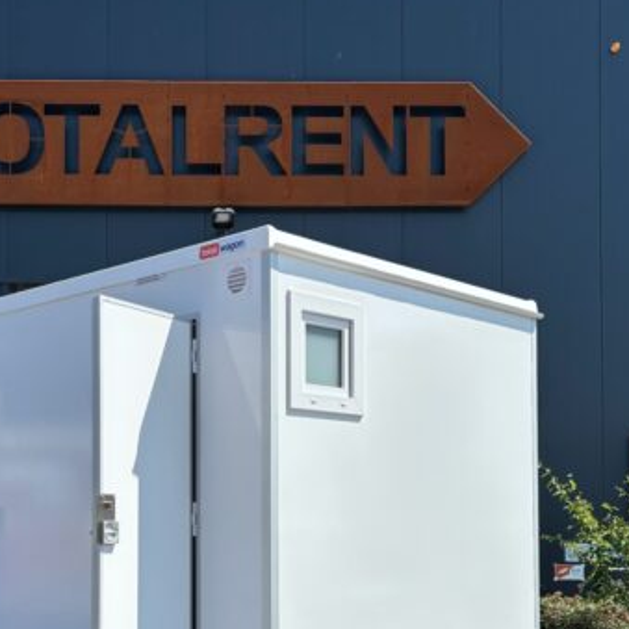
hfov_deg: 32.6
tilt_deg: +2.4
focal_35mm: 52
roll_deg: -0.2
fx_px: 1069
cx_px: 237
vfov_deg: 32.1
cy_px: 481
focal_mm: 5.96
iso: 50
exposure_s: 1/3650
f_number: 1.6
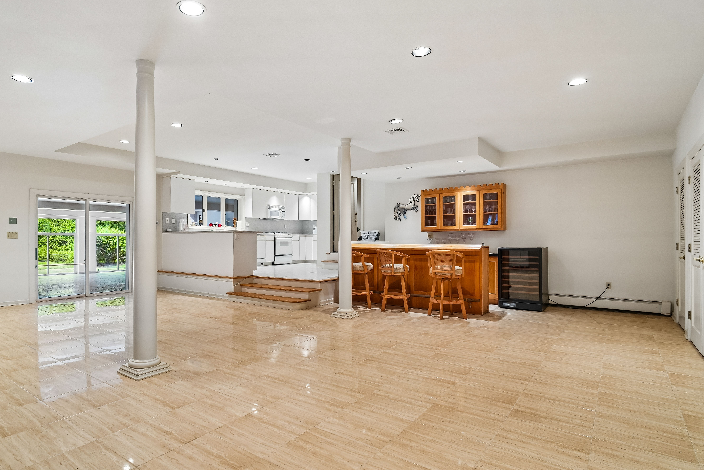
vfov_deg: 64.6
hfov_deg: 86.4
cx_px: 305
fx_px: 372
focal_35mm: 19
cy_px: 234
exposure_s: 1/3.33
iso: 400
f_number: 8
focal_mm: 16
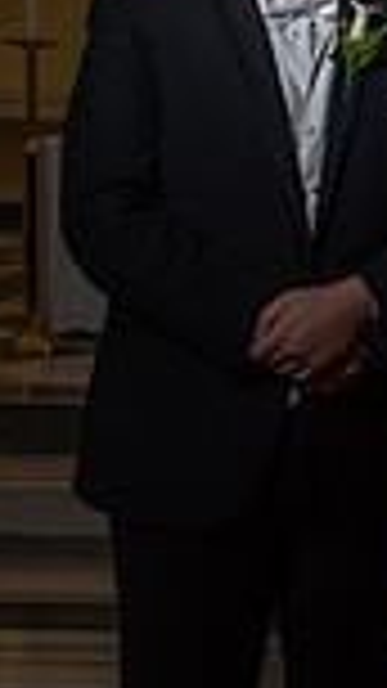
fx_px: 1460
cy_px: 306
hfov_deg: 14.6
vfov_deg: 26.5
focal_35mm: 80
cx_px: 479
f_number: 4
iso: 200
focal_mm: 26
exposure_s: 1/125
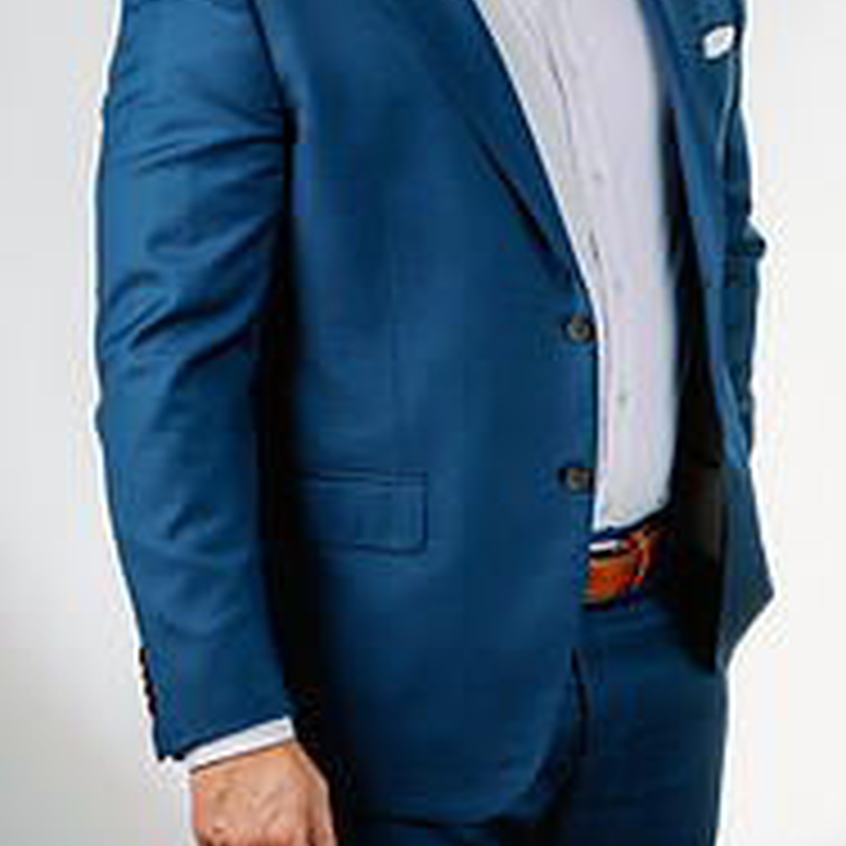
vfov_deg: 13.6
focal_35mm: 128
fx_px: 3539
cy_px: 256
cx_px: 454
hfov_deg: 13.6
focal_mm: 63
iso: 125
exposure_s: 1/160
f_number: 8
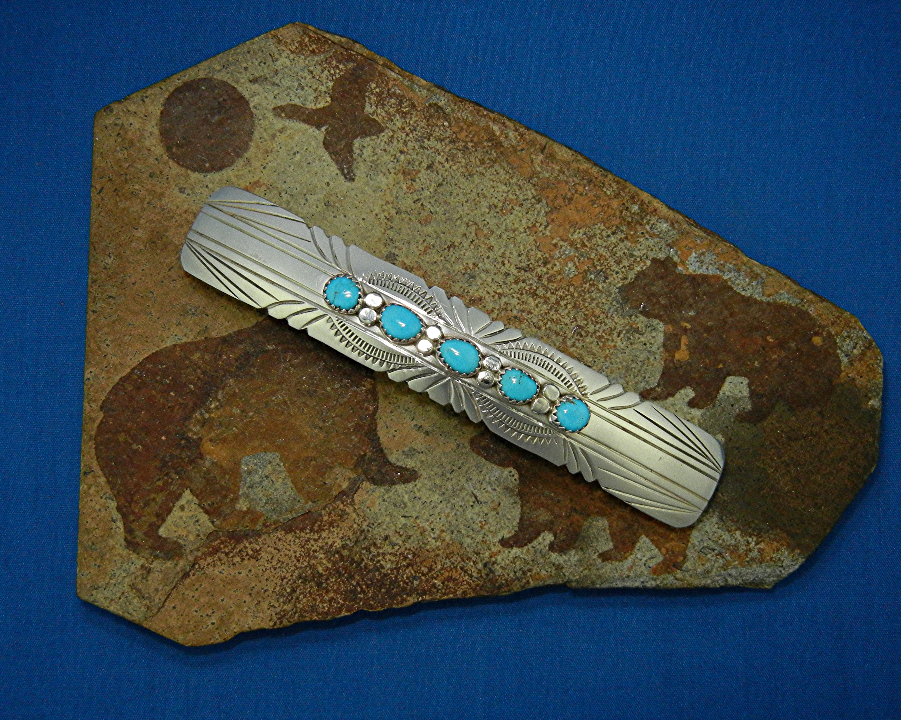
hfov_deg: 44.8
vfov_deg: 36.5
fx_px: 1093
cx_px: 460
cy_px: 361
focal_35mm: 41
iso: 579
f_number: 7.4
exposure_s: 1/30
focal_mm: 7.1
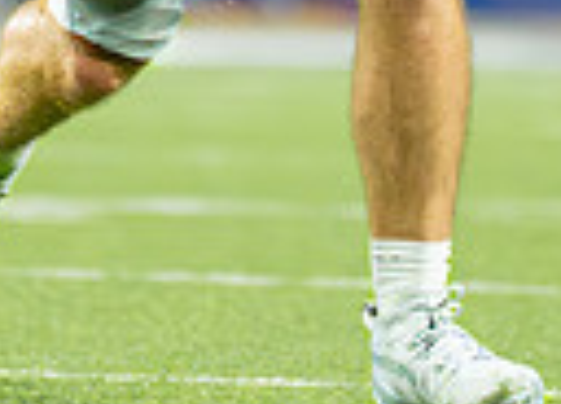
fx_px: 22800
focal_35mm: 1428
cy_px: -330
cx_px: 7
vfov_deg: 1.0
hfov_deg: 1.4
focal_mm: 200
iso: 3200
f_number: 2.8
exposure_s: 1/1600
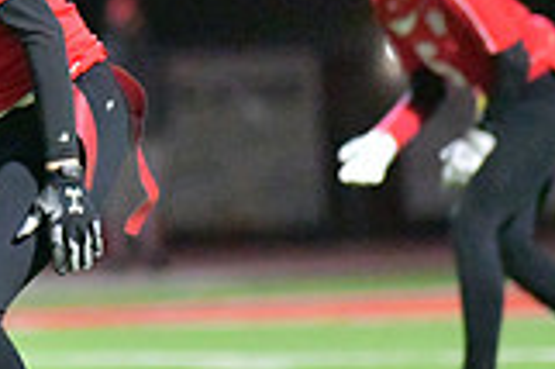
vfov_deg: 1.9
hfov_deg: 2.9
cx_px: -121
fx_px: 11119
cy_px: 88
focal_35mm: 722
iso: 25600
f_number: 3.2
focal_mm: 200
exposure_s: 1/2500
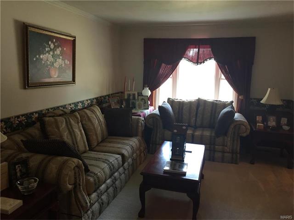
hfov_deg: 61.7
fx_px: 246
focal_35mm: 29
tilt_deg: -9.2
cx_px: 147
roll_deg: -1.7
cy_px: 110
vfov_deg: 48.2
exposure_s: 1/30
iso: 125
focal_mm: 4.15
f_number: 2.2
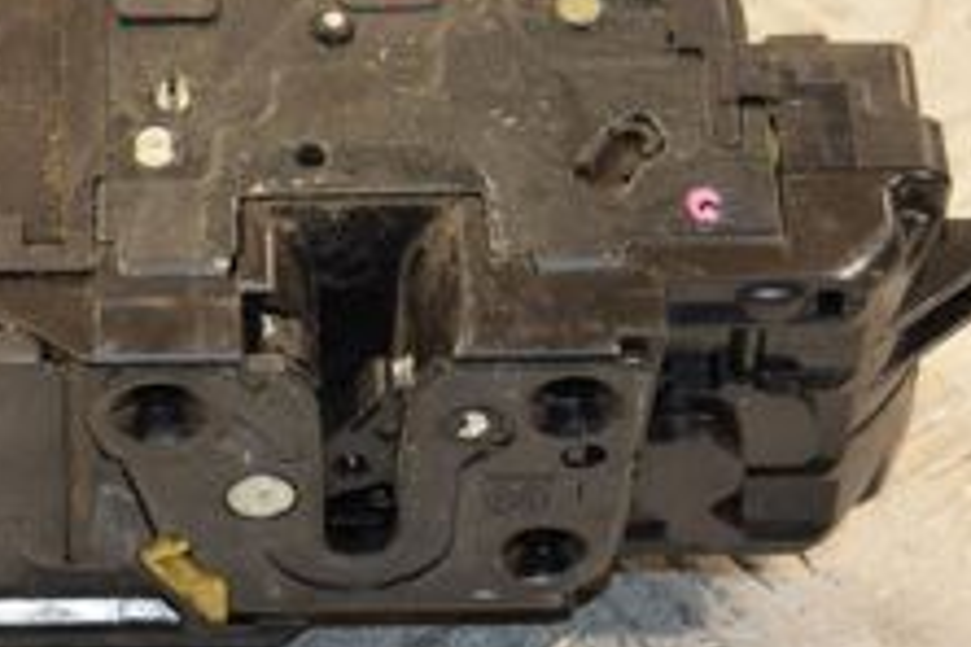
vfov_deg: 6.4
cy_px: 122
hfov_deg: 9.5
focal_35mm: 216
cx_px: 245
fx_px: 5826
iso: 800
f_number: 6.3
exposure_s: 1/200
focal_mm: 50
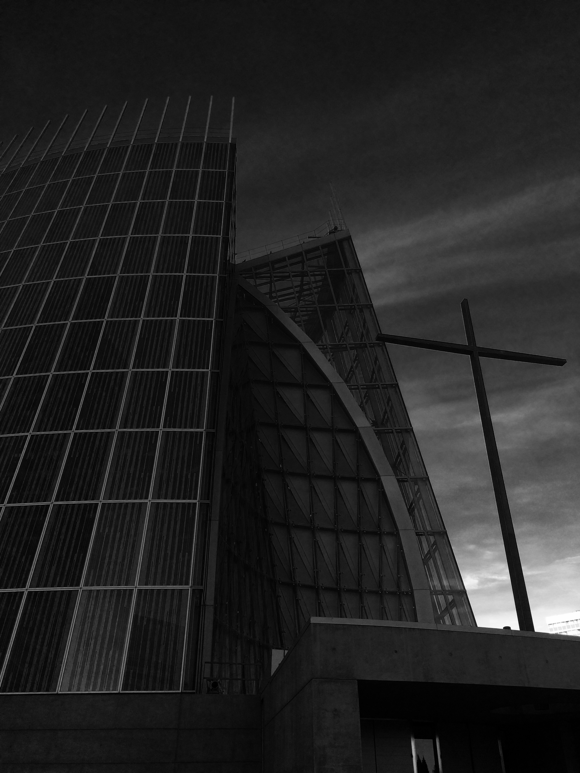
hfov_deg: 48.2
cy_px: 386
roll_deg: +1.4
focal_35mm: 29
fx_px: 648
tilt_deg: +32.0
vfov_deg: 61.7
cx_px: 290
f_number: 2.2
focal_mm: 4.15
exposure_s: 1/820
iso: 32
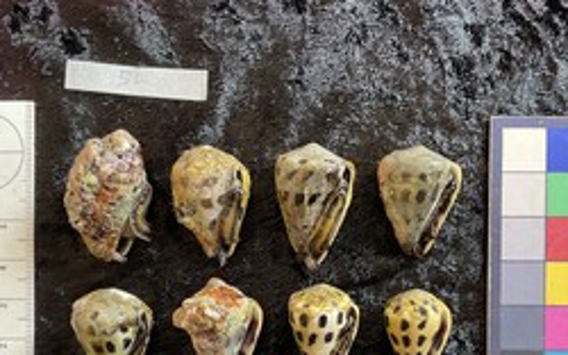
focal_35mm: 43
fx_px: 665
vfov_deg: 29.1
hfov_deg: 46.2
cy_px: 290
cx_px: 304
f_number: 1.8
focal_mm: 3
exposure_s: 1/60
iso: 50
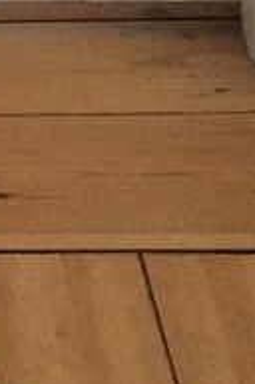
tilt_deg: -12.4
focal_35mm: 188
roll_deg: +2.3
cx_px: -402
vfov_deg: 9.7
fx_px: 2005
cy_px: -527
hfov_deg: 6.8
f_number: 2.2
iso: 320
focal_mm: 4.15
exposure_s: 1/33
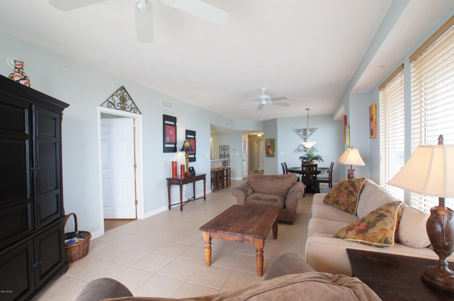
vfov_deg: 71.9
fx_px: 208
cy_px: 150
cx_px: 227
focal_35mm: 16
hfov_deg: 95.0
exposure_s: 1/15
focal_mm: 11
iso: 400
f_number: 7.1
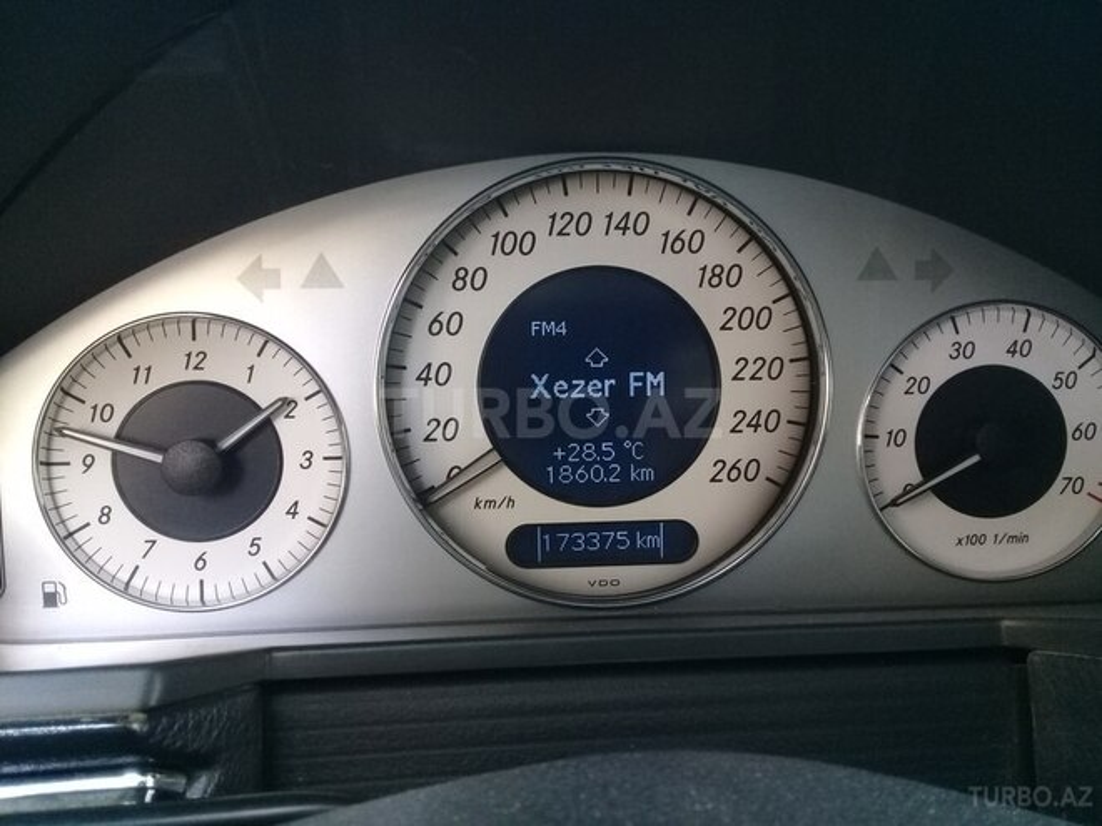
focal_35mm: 31
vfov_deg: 45.4
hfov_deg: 58.4
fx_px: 987
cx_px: 551
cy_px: 413
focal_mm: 3.3
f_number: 2.2
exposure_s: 1/33
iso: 125
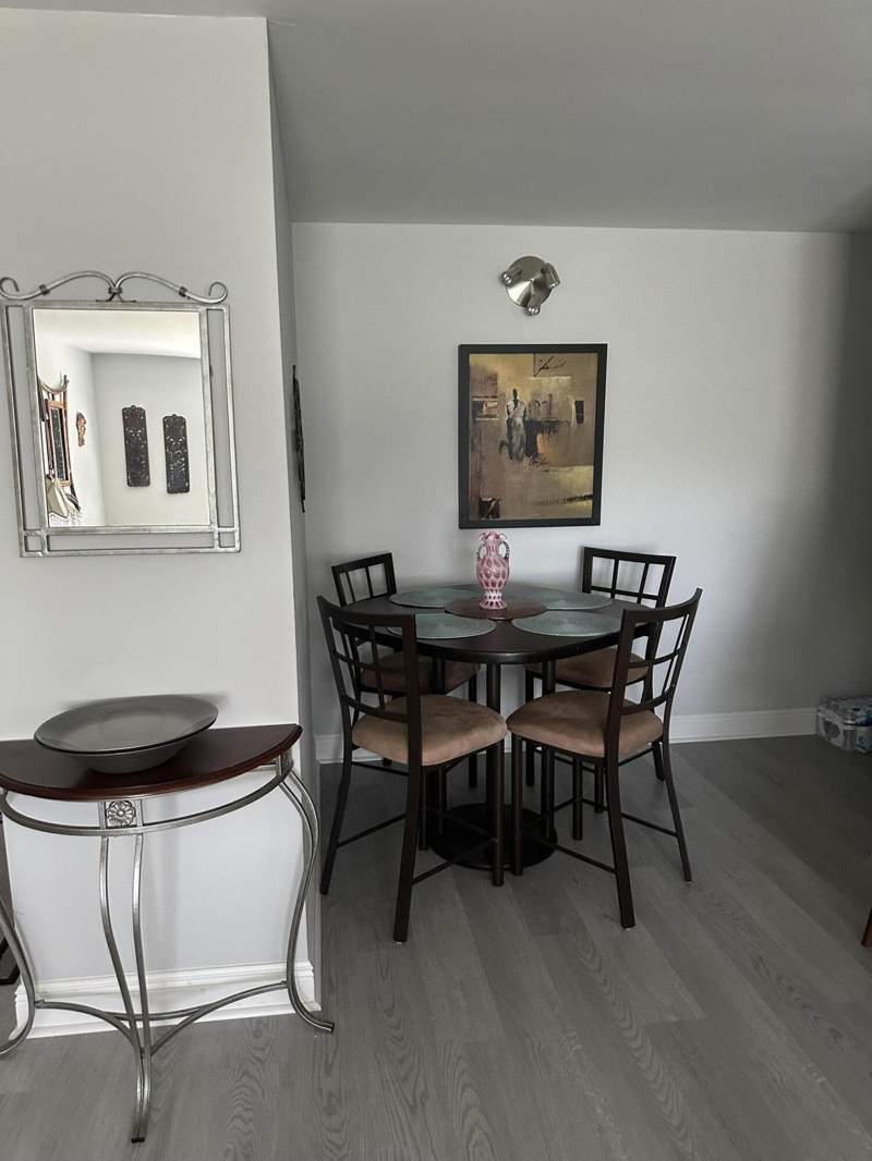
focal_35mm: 24
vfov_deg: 71.6
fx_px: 806
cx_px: 436
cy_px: 580
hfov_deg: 56.8
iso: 500
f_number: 1.78
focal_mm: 6.86
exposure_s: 1/60
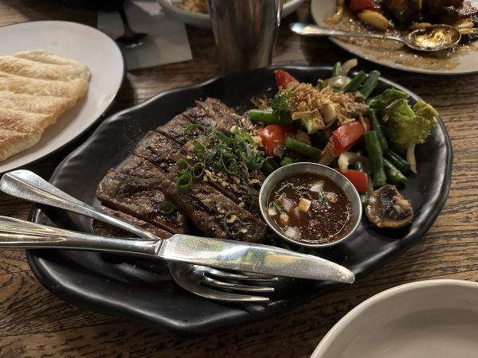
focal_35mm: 24
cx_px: 239
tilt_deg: -54.0
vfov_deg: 56.8
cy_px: 179
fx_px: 331
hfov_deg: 71.6
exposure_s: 1/25
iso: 800
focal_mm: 6.86
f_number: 1.78
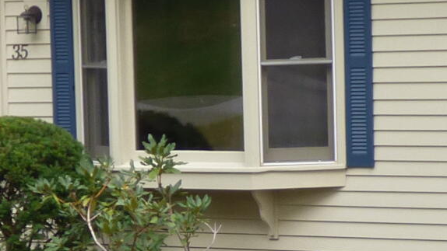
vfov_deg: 6.4
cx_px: 283
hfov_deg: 11.4
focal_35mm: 188
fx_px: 2229
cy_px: 294
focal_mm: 5.78
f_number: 3.4
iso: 100
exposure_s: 1/160
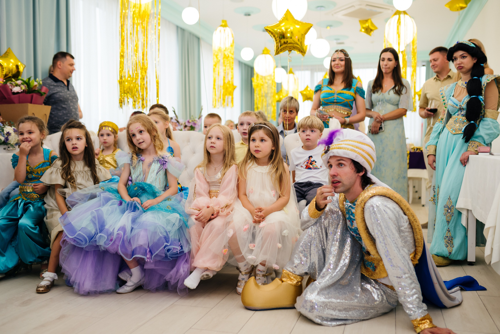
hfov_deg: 52.3
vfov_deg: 36.2
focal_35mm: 37
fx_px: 510
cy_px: 163
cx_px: 257
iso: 500
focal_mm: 35
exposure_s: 1/100
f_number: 2
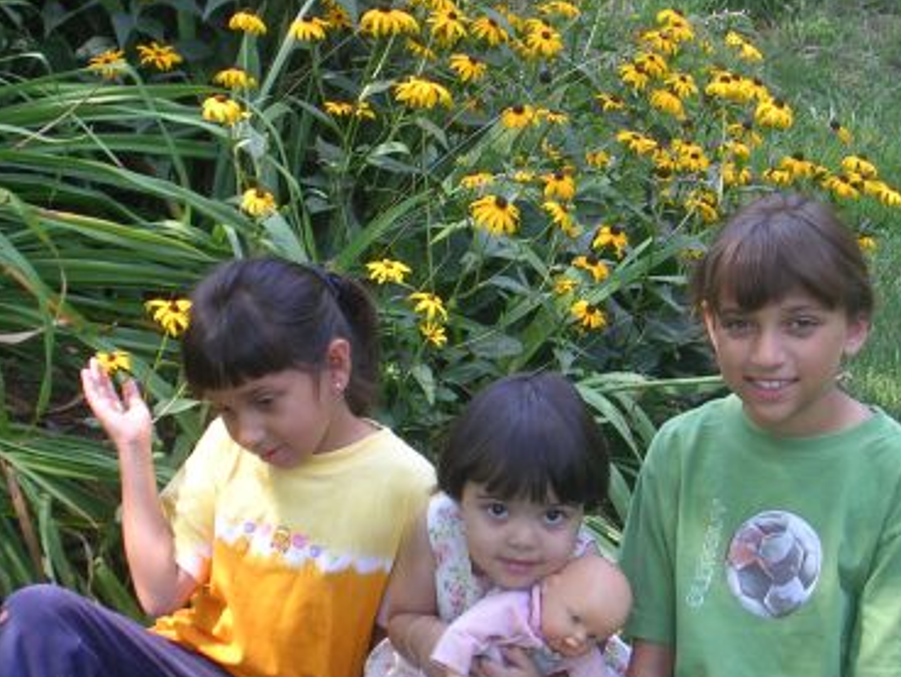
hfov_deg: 18.9
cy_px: 381
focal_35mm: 104
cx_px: 455
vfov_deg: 14.2
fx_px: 2708
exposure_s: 1/48.8
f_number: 3.7
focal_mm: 10.9
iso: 50
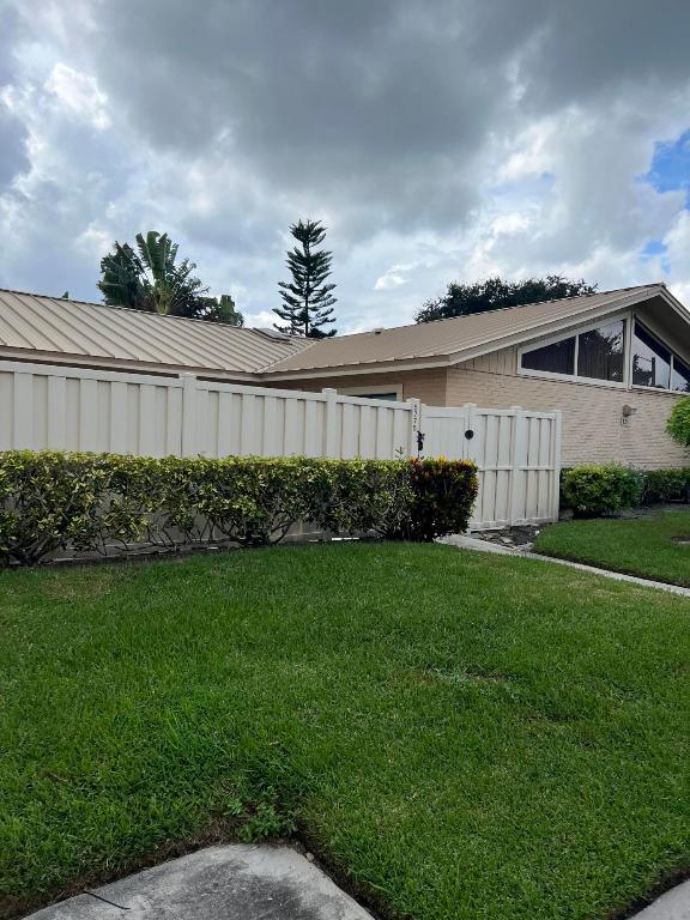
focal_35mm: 26
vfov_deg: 67.3
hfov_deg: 53.1
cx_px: 345
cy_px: 460
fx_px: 691
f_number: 1.5
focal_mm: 5.7
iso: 50
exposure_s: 1/4115
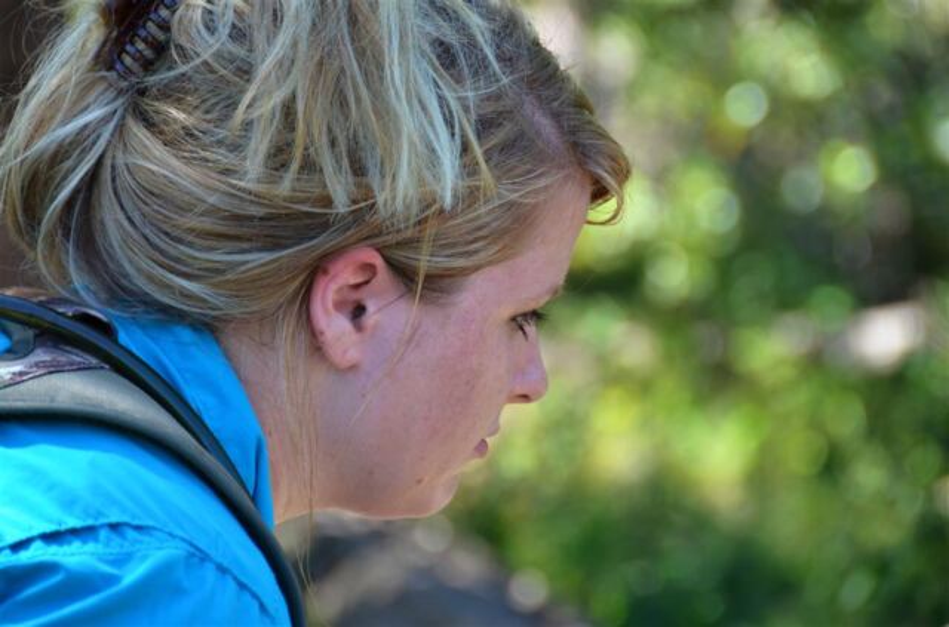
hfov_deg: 6.9
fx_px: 7887
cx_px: 474
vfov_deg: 4.6
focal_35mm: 300
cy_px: 314
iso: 250
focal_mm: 200
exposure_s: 1/125
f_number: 5.6
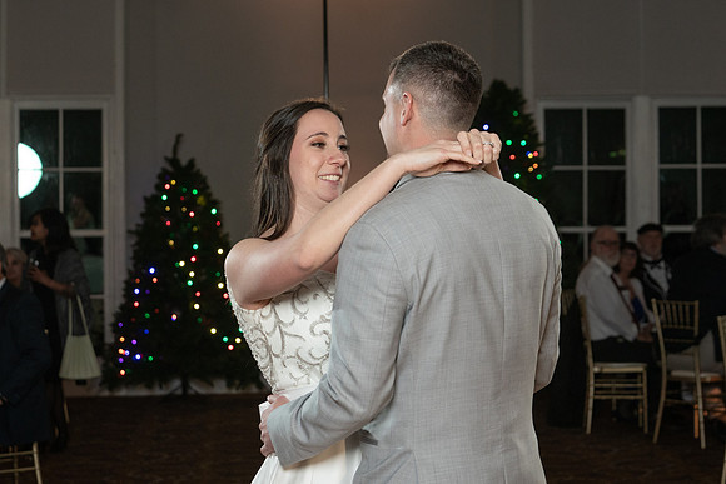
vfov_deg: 17.2
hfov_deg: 25.6
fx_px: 1599
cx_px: 318
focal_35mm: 79
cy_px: 272
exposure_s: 1/200
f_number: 5.6
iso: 2000
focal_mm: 70
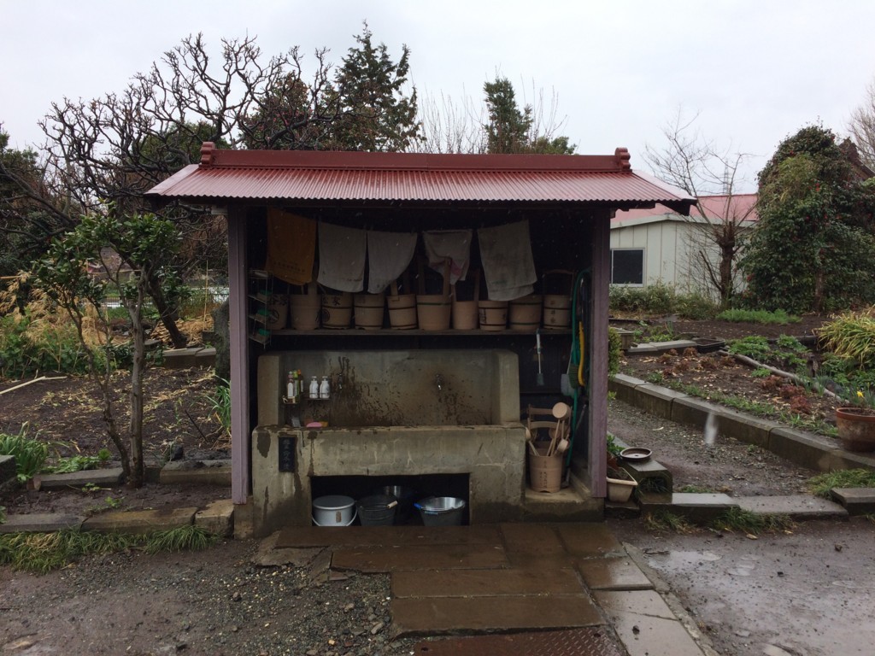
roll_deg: +0.8
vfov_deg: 48.2
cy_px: 328
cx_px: 438
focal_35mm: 29
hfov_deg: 61.7
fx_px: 733
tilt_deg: -5.6
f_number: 2.2
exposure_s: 1/1109
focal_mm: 4.15
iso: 32
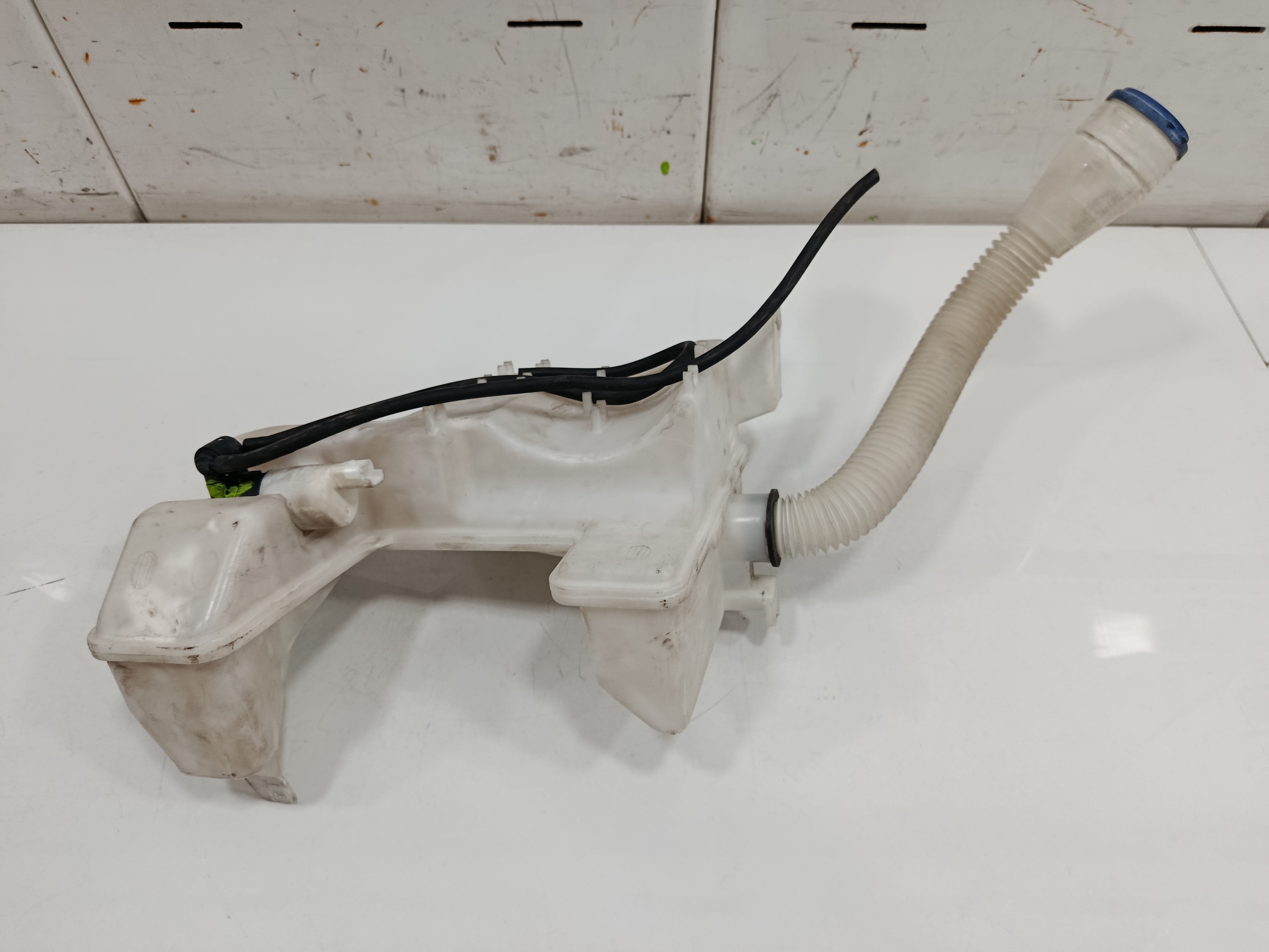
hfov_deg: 71.6
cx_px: 634
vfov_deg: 56.8
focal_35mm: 24
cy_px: 476
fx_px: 880
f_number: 1.7
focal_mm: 5.24
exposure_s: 1/100
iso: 825
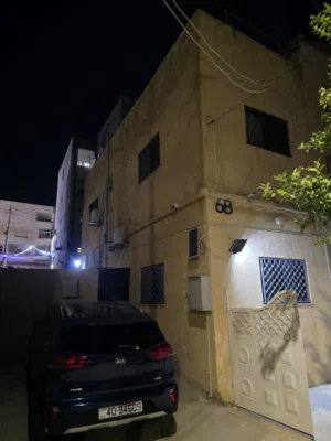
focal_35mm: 23
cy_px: 220
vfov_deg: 73.9
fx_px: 293
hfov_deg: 58.9
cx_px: 166
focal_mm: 6.3
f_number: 1.7
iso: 1600
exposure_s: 1/25.6
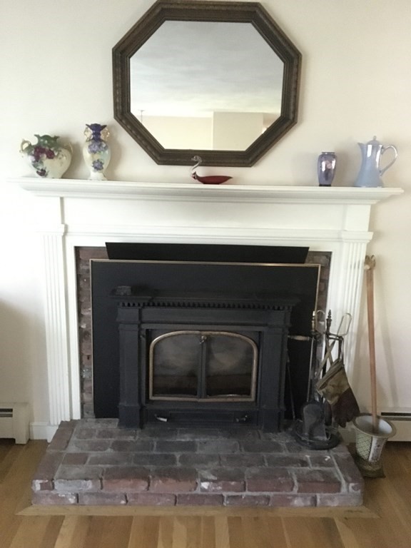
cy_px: 274
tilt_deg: -12.6
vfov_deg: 61.7
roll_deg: -0.3
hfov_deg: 48.2
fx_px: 459
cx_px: 206
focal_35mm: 29
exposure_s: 1/15
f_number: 2.2
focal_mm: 4.15
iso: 2000
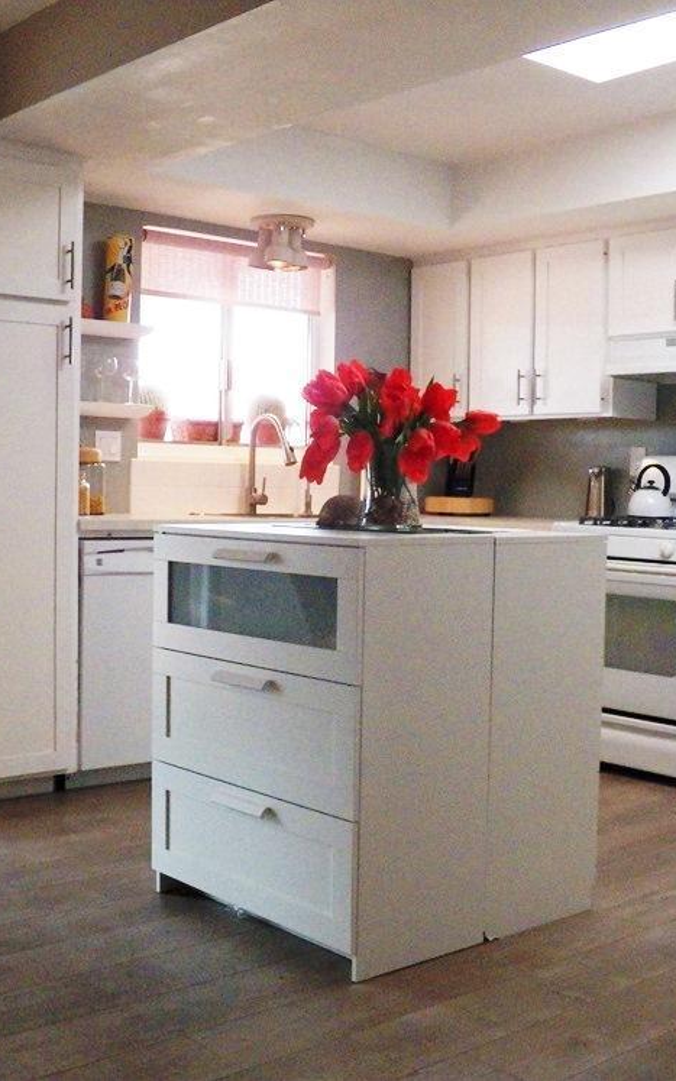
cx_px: 339
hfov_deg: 29.2
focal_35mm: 44
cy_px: 541
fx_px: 1297
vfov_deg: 45.3
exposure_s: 1/500
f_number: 2.8
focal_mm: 5.5
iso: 800
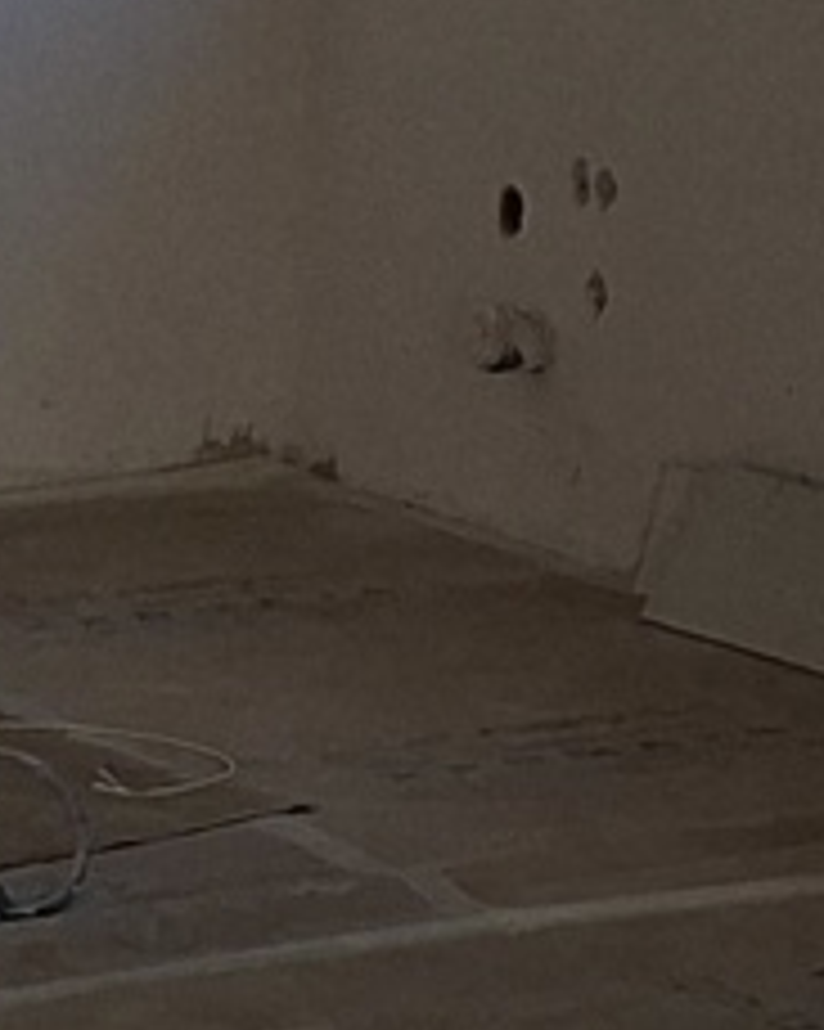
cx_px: 1445
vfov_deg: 9.3
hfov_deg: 8.0
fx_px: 5735
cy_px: -1327
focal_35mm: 188
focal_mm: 5.54
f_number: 1.8
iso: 50
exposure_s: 1/300
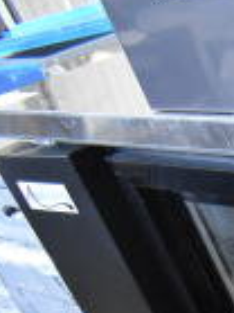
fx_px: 1029
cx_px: 675
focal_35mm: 114
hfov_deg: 10.1
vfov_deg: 16.2
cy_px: 427
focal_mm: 18
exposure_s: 1/30
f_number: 3.5
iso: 2500
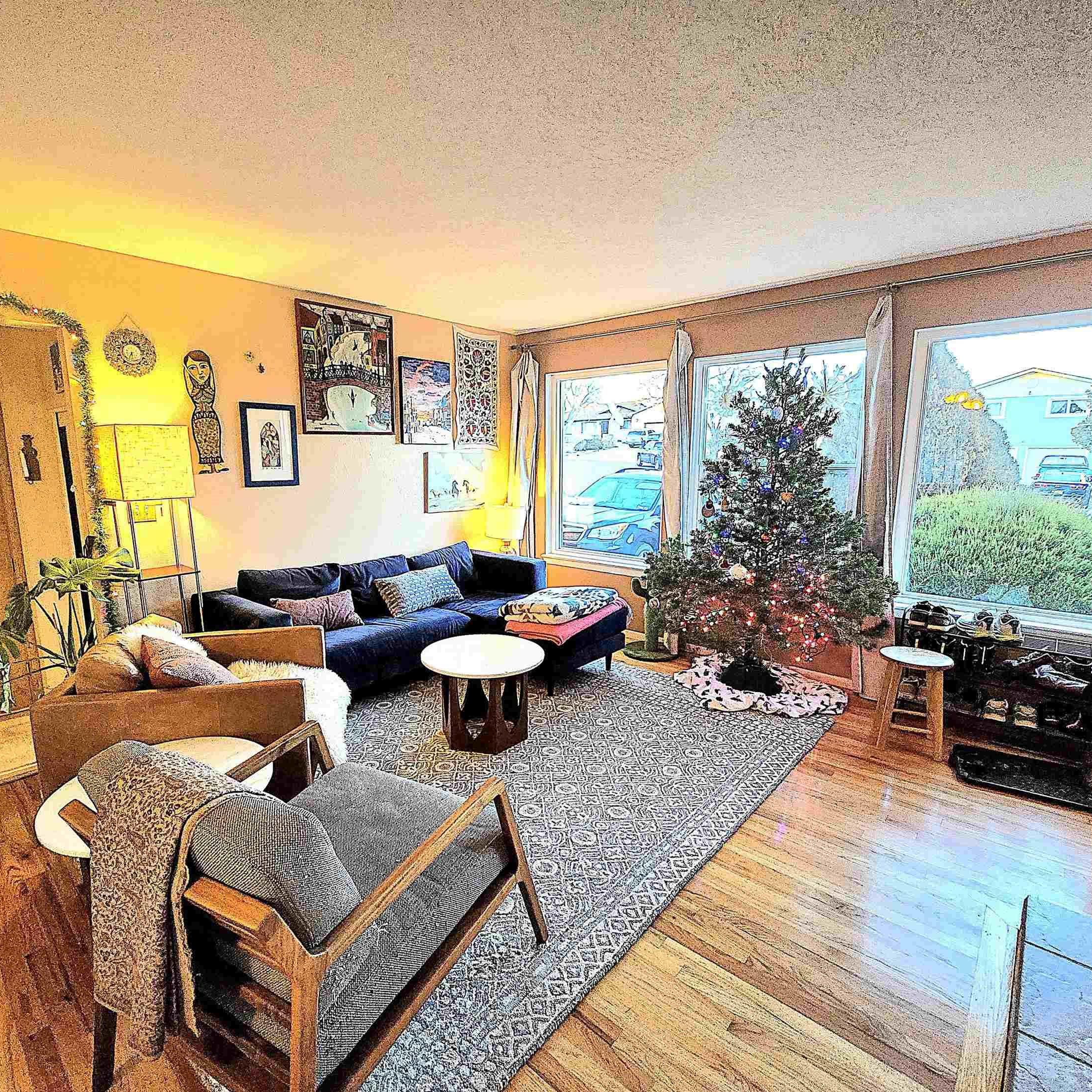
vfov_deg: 87.4
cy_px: 569
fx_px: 571
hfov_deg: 87.3
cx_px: 512
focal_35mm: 16
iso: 320
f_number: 2.2
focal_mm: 1.7
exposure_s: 1/60.2
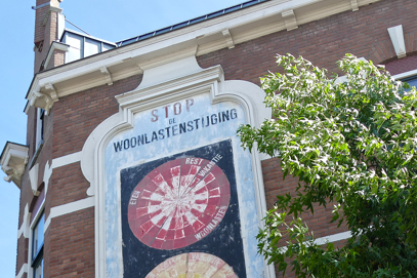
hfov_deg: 27.7
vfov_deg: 18.2
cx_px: 232
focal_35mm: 73
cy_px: 280
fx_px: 845
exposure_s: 1/640
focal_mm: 10.6
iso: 125
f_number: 3
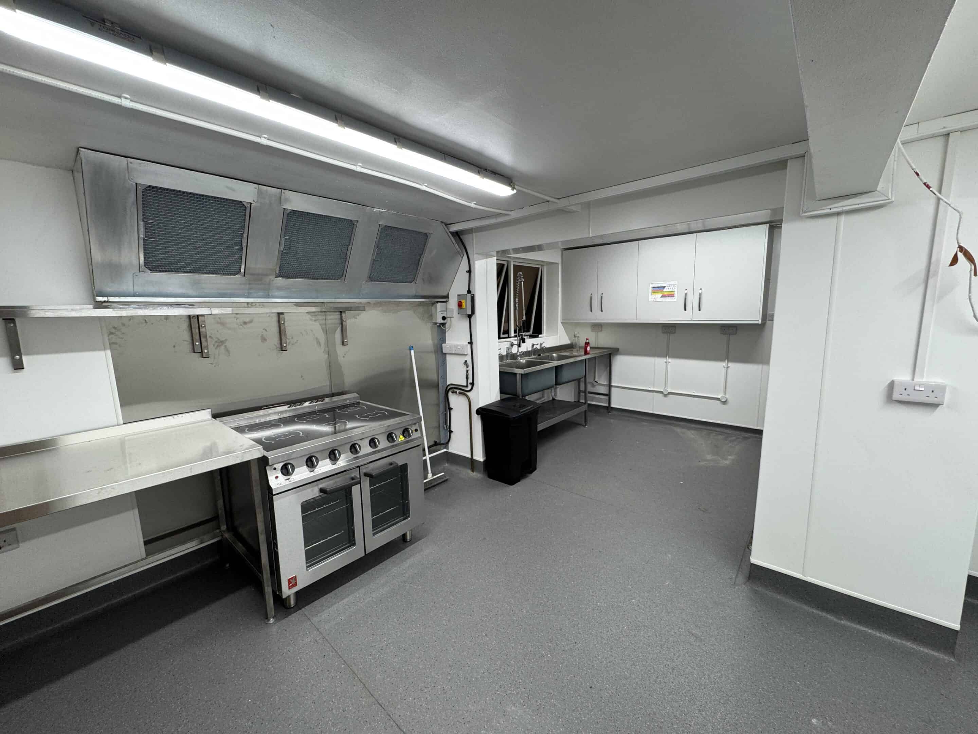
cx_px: 489
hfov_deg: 102.1
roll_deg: +1.0
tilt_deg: -8.6
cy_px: 367
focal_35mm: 14
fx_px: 396
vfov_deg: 85.7
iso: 100
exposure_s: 1/100
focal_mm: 2.22
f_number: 2.2
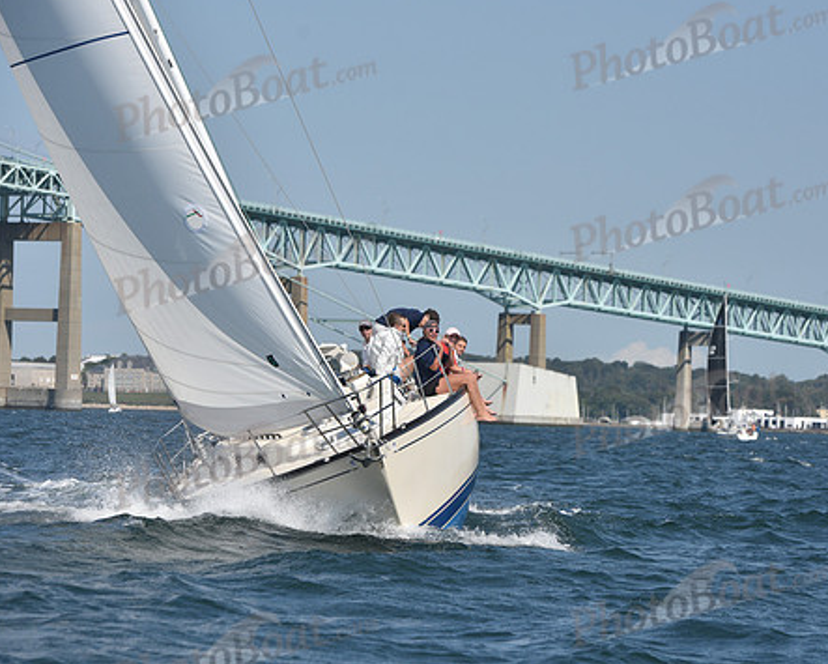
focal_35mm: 172
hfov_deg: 11.2
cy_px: 338
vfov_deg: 9.0
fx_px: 4218
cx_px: 475
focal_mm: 140
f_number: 6.3
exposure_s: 1/1000
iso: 250
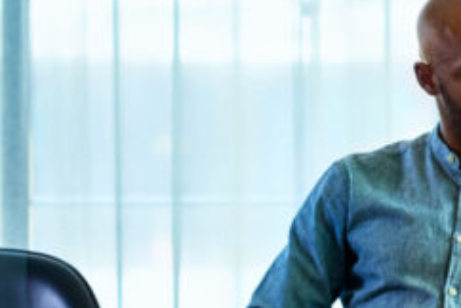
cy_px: 41
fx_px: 4051
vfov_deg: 4.4
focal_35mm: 316
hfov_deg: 6.5
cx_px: 271
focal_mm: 85
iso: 250
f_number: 2.5
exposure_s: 1/320
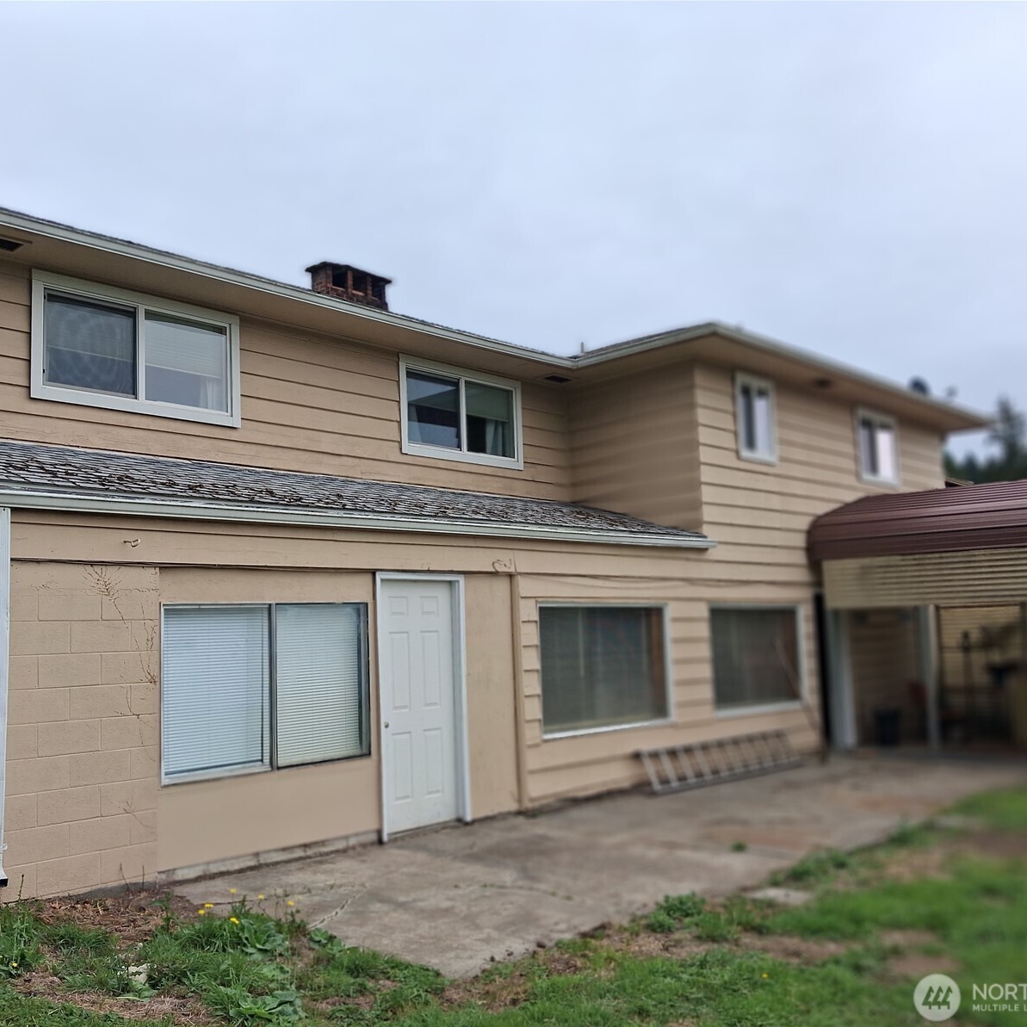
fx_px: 1074
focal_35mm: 32
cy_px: 516
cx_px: 449
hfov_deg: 51.0
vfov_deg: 51.1
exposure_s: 1/312
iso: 25
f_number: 1.8
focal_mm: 4
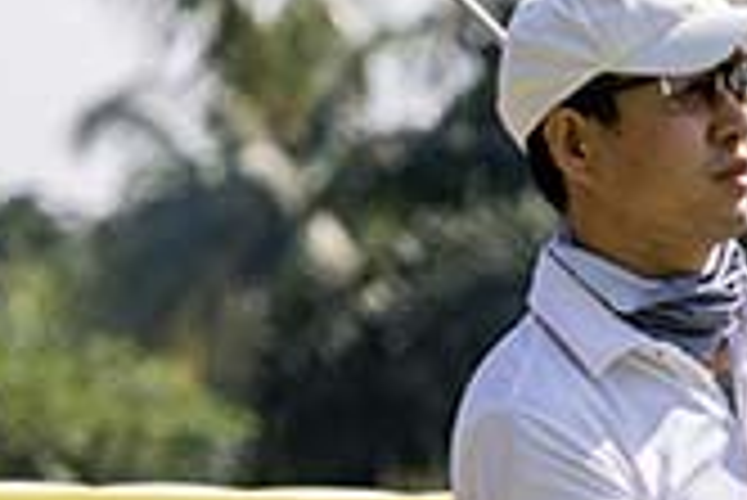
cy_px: 887
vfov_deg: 1.6
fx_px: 18006
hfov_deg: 2.4
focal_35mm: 867
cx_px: 1089
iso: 720
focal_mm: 150
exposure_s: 1/2000
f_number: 5.6
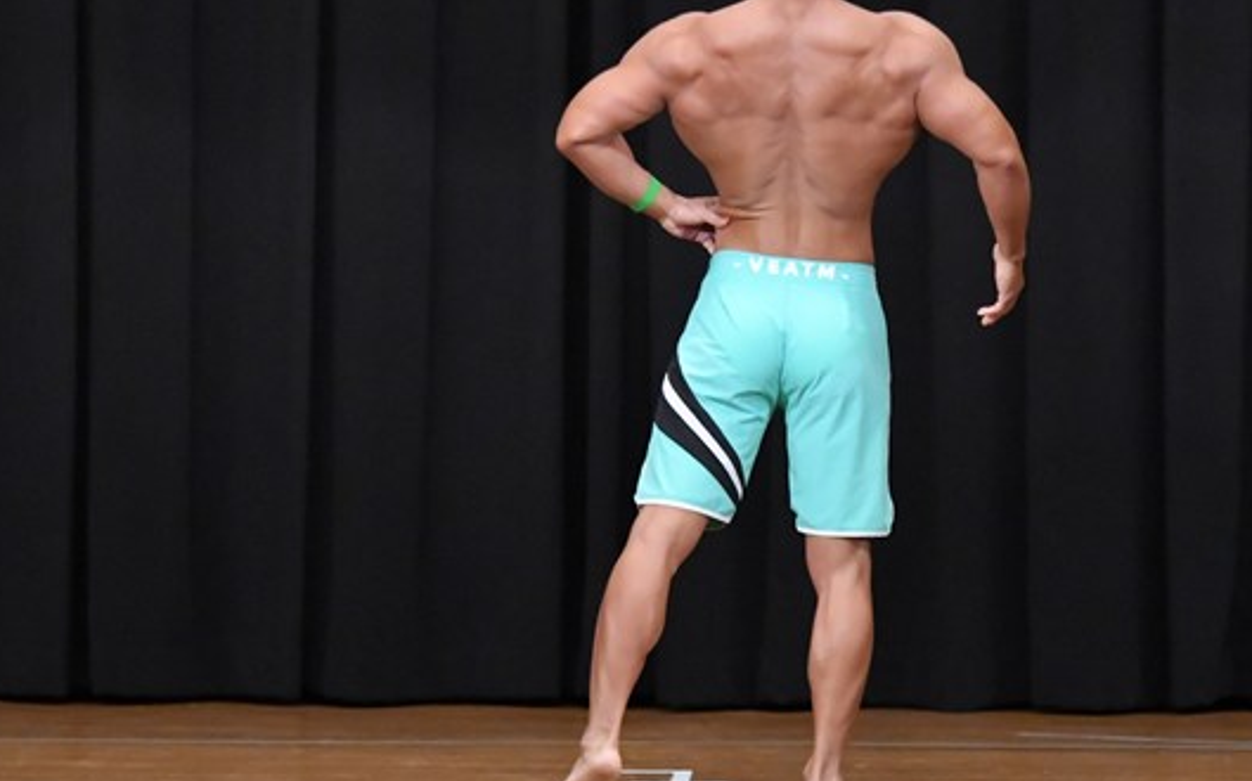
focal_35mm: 324
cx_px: 711
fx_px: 11049
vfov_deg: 4.0
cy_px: 343
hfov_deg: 6.5
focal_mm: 145
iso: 8000
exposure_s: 1/400
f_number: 5.6
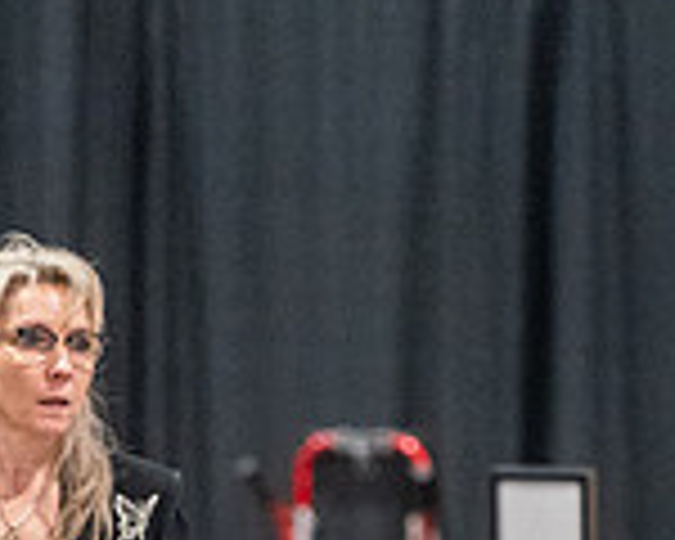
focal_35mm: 873
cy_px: 778
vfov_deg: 1.8
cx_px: 213
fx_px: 17440
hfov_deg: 2.2
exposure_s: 1/250
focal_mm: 200
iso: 6400
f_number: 2.8
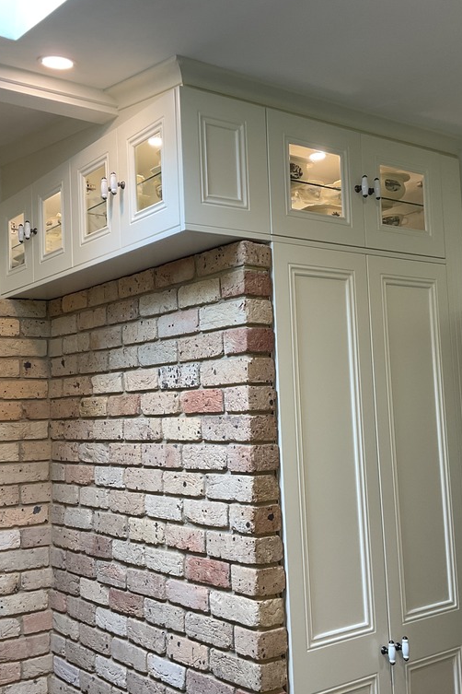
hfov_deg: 32.6
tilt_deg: +4.4
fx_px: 789
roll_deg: +2.2
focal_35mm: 41
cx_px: 207
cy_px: 347
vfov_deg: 47.4
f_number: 1.8
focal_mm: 3
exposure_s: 1/60
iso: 40
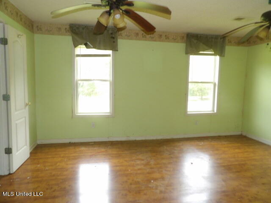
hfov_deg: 71.6
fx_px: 188
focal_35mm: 24
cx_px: 136
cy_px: 102
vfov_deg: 56.8
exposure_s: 1/33
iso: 127
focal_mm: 4.3
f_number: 3.2
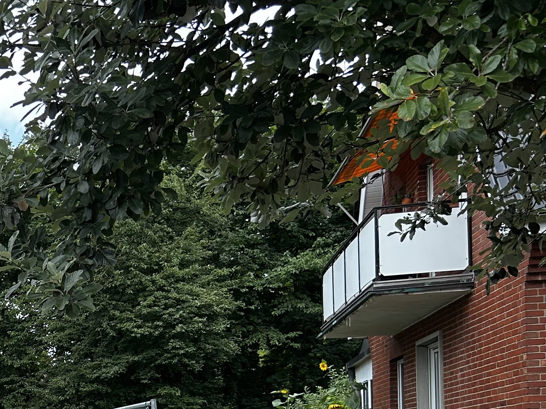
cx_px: -189
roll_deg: +3.1
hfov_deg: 23.7
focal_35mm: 71
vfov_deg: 19.7
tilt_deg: +0.2
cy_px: 471
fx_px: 1120
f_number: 1.5
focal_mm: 5.7
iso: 50
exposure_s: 1/696
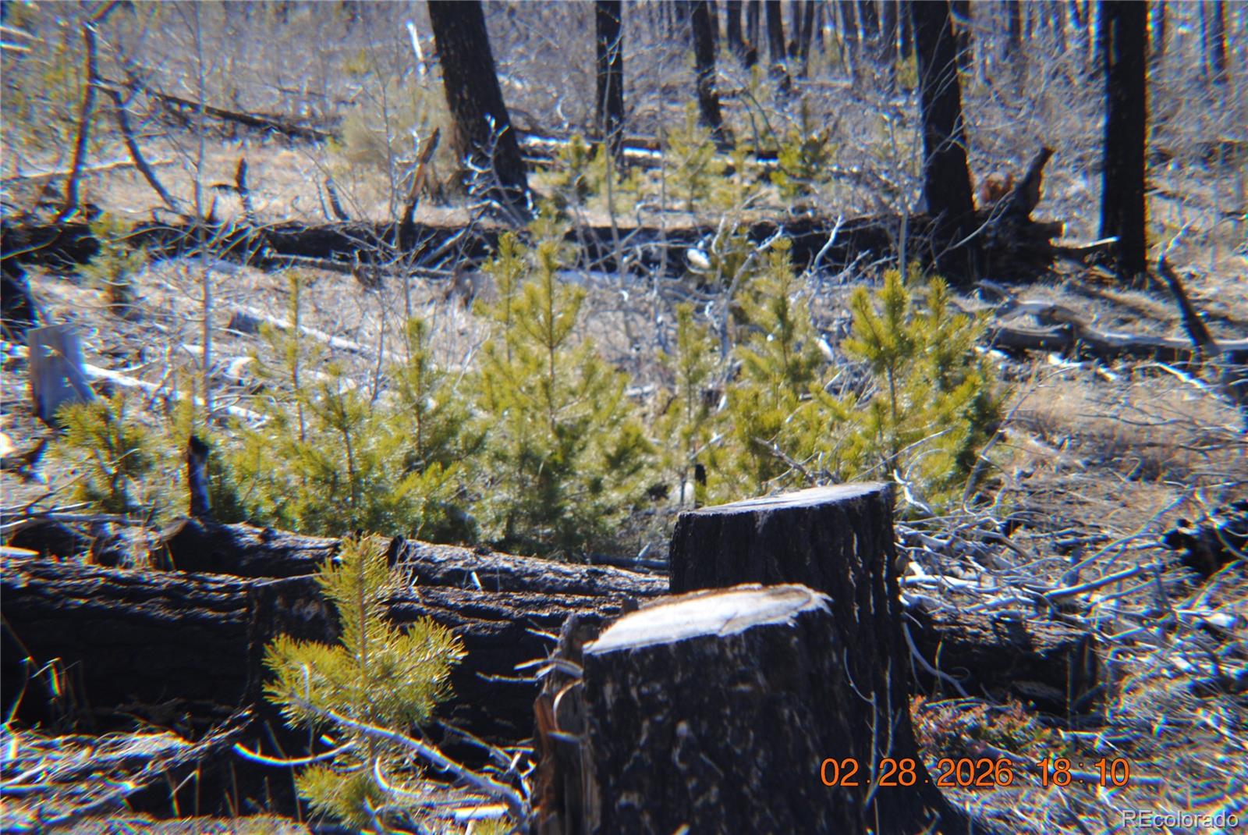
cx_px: 624
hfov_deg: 24.6
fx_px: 2863
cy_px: 418
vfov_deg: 16.6
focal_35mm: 82
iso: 100
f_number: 6.3
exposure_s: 1/160
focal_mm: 55
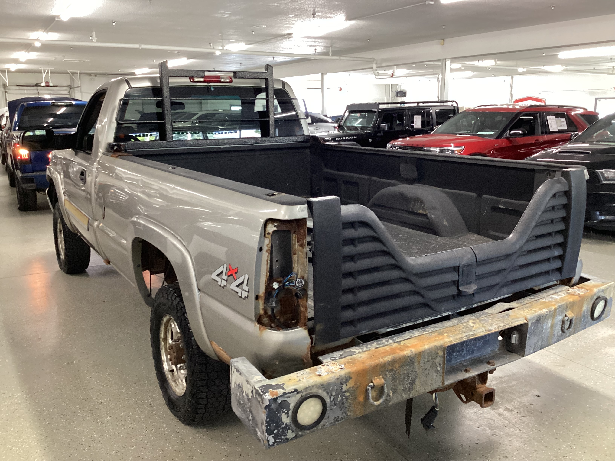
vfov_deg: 45.4
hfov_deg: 58.4
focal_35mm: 31
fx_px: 551
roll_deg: -0.2
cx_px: 308
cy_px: 230
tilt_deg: -12.9
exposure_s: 1/40
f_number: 2.4
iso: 320
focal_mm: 3.3
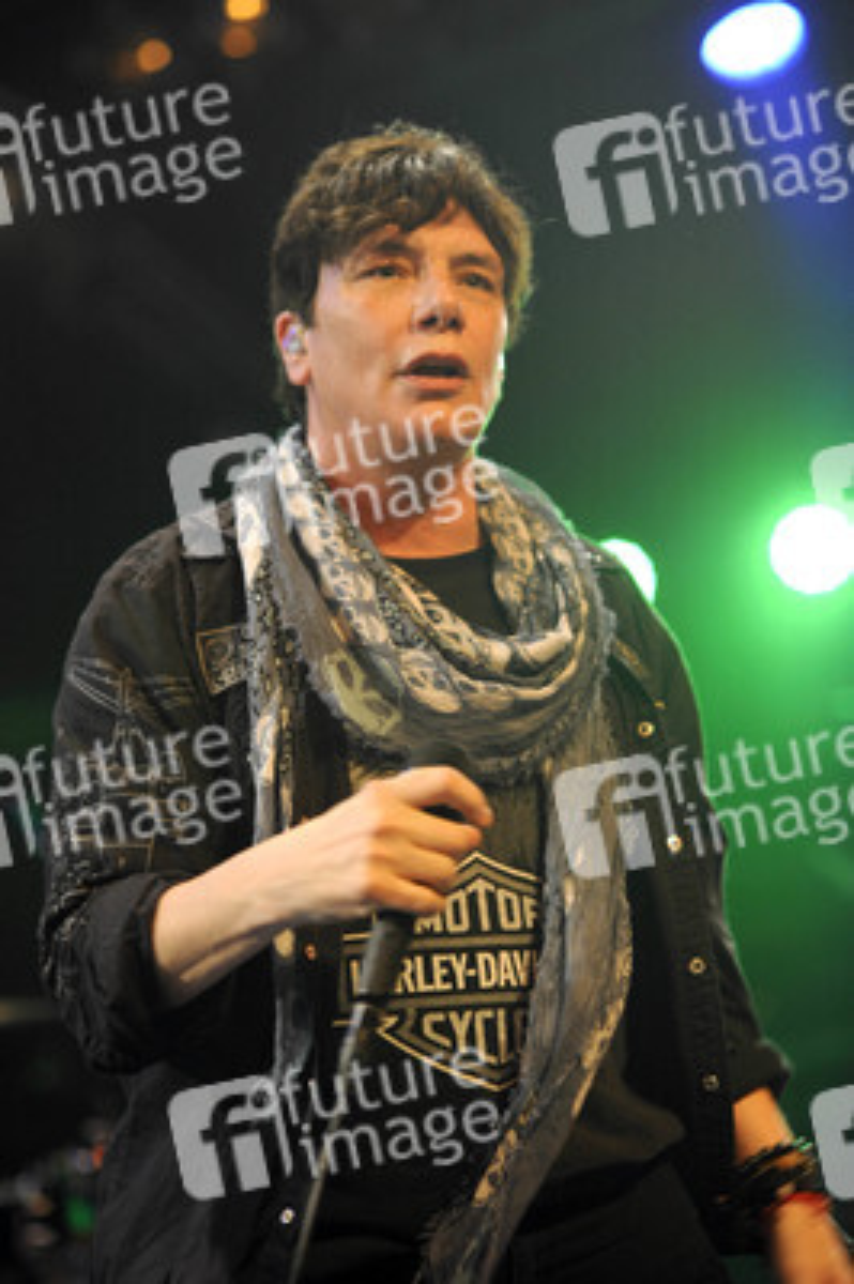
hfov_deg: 16.0
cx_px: 427
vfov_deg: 23.9
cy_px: 642
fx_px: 3030
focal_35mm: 85
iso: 1600
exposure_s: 1/200
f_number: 2.8
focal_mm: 85
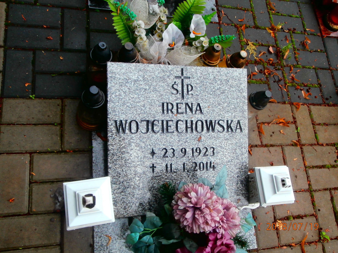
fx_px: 293
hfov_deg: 60.0
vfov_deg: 46.8
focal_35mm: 30
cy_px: 126
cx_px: 169
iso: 160
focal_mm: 5.36
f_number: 3.5
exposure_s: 1/60
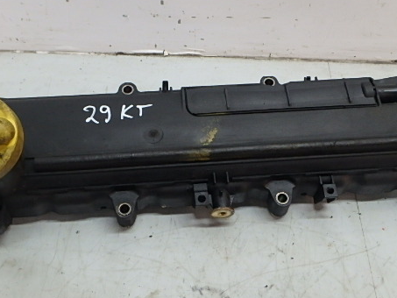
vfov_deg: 30.3
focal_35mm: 48
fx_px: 551
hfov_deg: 39.6
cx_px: 193
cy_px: 155
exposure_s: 1/40
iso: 400
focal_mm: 6
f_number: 4.9
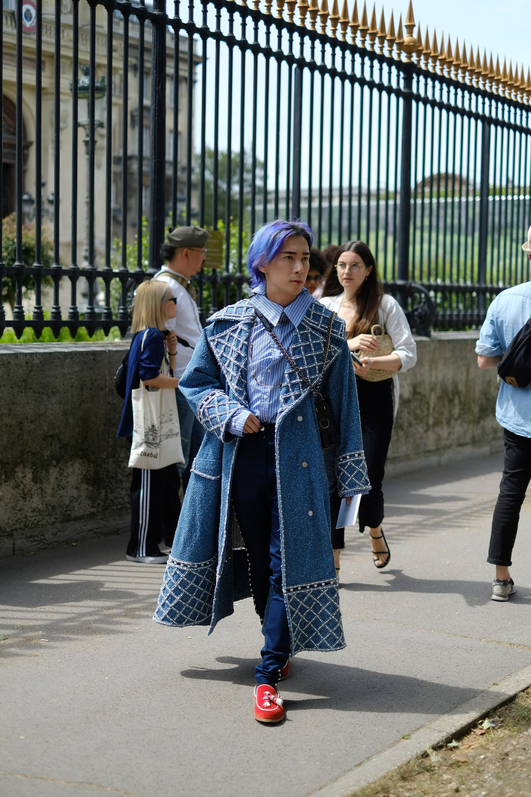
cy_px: 398
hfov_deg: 25.5
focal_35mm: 53
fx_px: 1173
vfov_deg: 37.5
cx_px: 266
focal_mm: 35
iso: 200
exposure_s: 1/8000
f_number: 1.4
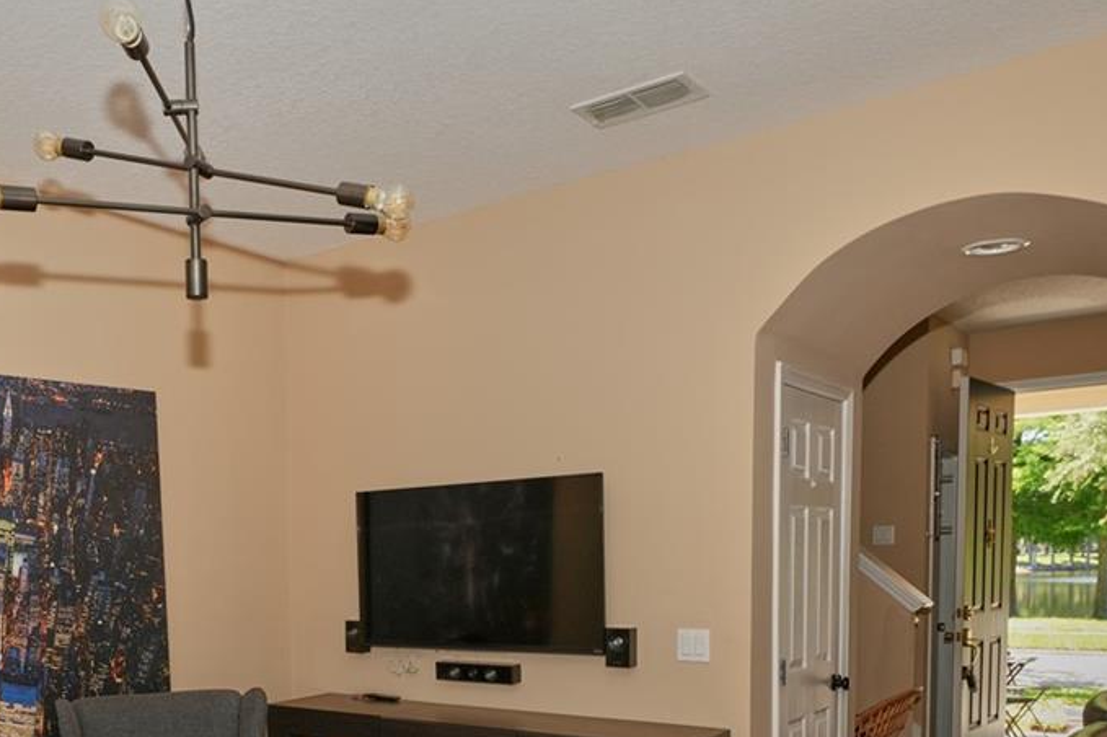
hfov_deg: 55.3
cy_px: 629
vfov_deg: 37.9
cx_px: 318
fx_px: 1014
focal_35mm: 33
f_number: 5.6
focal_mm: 14
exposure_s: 1/200
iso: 400
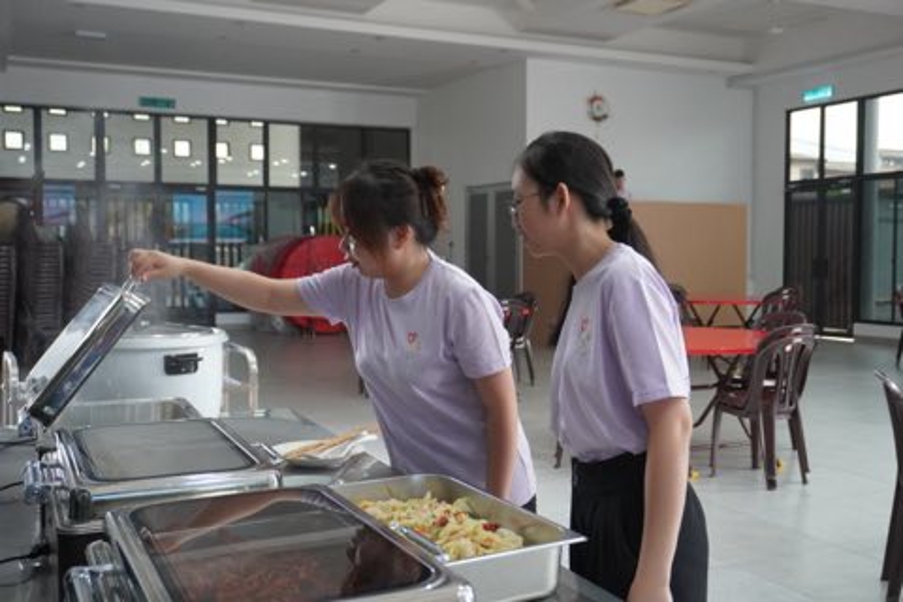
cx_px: 452
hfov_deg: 51.3
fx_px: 941
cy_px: 301
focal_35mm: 38
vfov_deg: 35.5
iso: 2000
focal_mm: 25
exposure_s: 1/160
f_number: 4.5
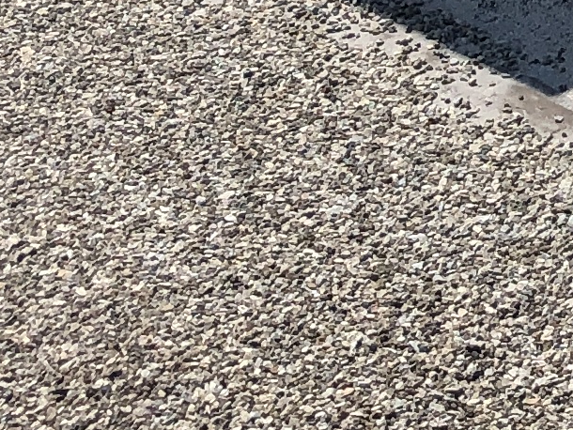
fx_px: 3064
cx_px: 1248
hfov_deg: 9.7
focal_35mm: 185
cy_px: -751
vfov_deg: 7.3
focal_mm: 3.99
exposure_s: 1/2088
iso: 20
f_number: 1.8
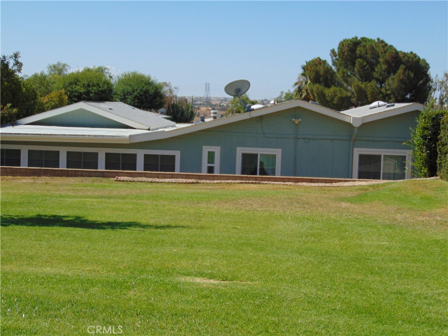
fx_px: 919
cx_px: 224
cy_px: 168
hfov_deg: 27.4
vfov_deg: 20.7
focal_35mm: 71
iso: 80
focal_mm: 12.8
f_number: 3.7
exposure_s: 1/1000
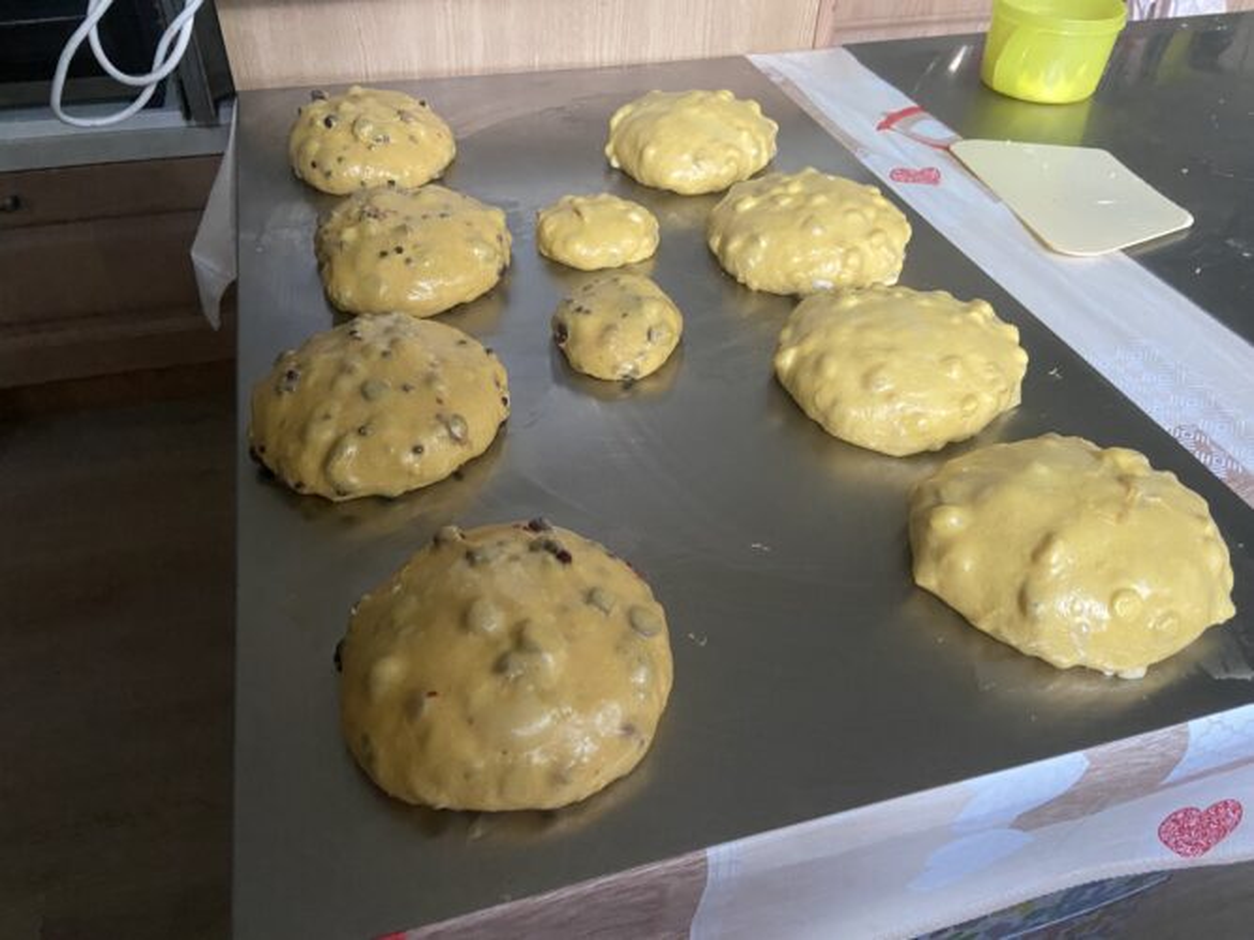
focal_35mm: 26
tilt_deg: -42.0
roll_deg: -3.0
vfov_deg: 53.0
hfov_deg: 67.3
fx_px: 942
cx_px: 627
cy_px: 470
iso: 640
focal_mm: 4.25
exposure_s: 1/40
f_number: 1.8
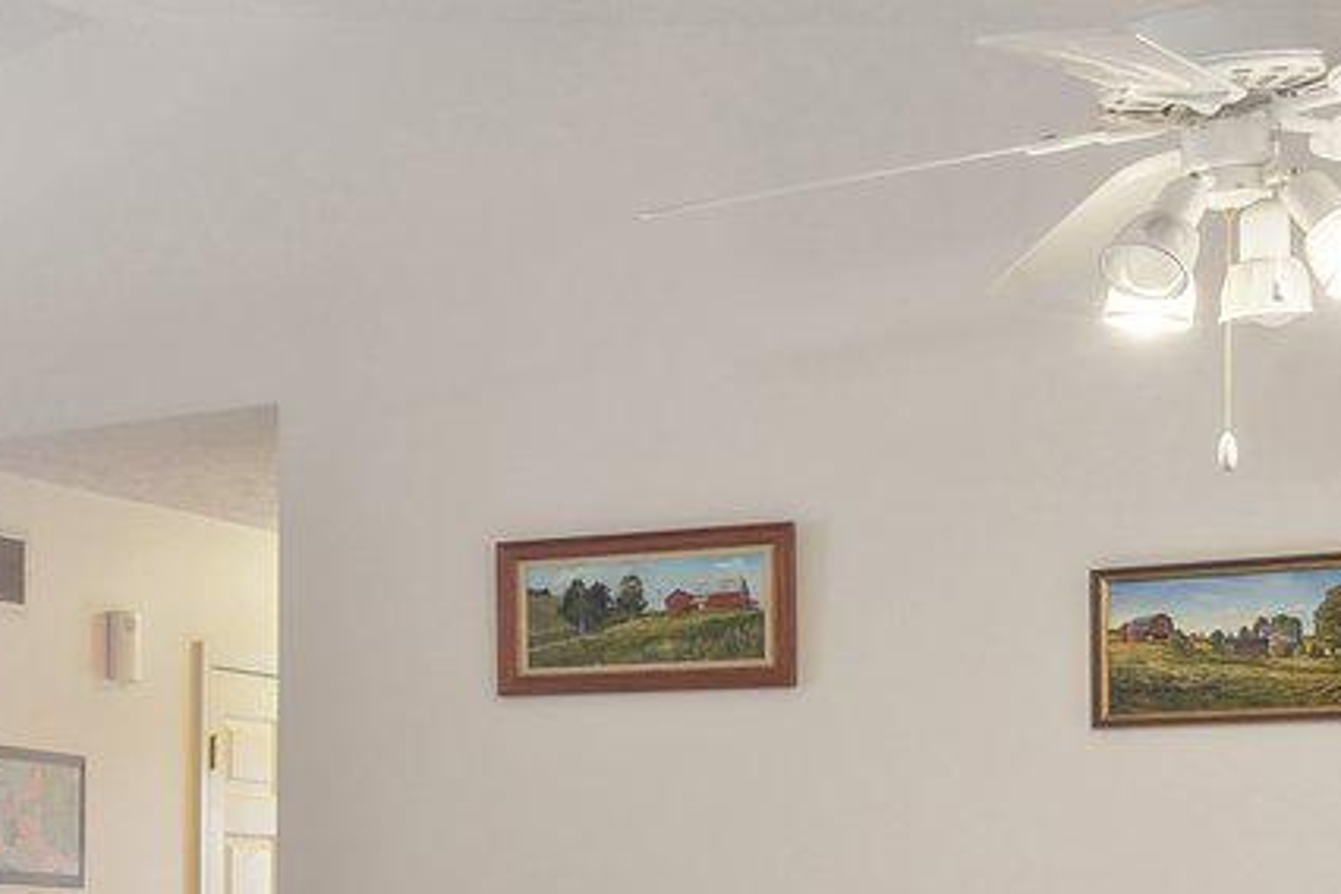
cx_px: -400
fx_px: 2868
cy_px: 836
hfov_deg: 23.3
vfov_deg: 17.4
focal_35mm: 77
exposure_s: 1/5
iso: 200
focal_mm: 16
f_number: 8
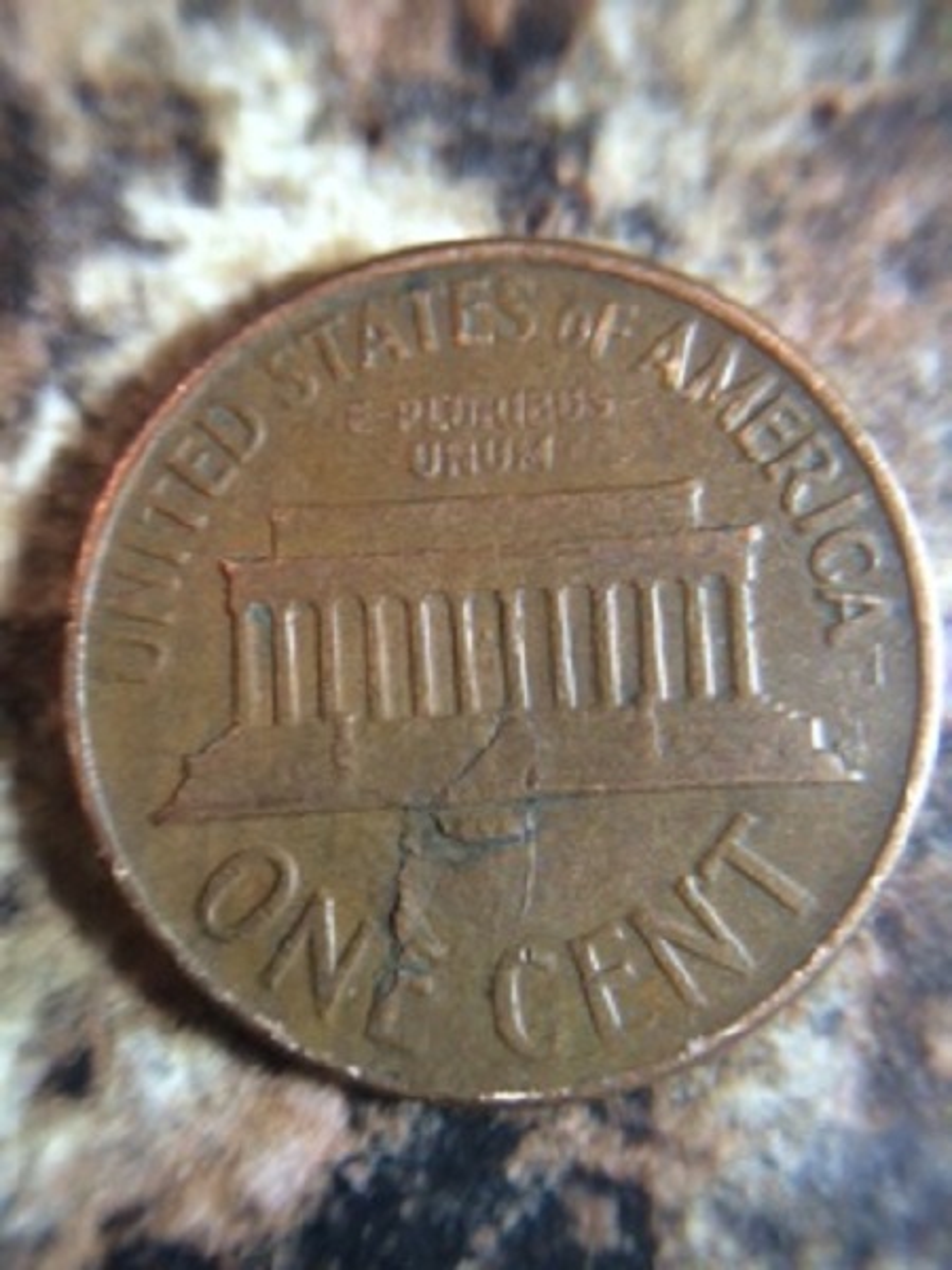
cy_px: 635
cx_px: 476
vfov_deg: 60.0
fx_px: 1100
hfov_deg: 46.8
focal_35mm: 30
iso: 125
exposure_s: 1/30
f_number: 2.2
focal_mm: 4.12
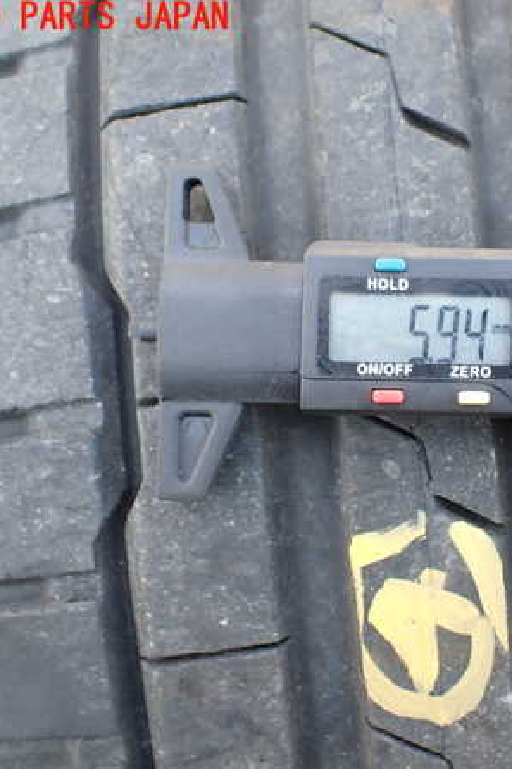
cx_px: 433
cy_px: 384
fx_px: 897
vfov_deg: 46.4
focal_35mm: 42
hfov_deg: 30.8
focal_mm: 5.4
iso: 160
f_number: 2.3
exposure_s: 1/125
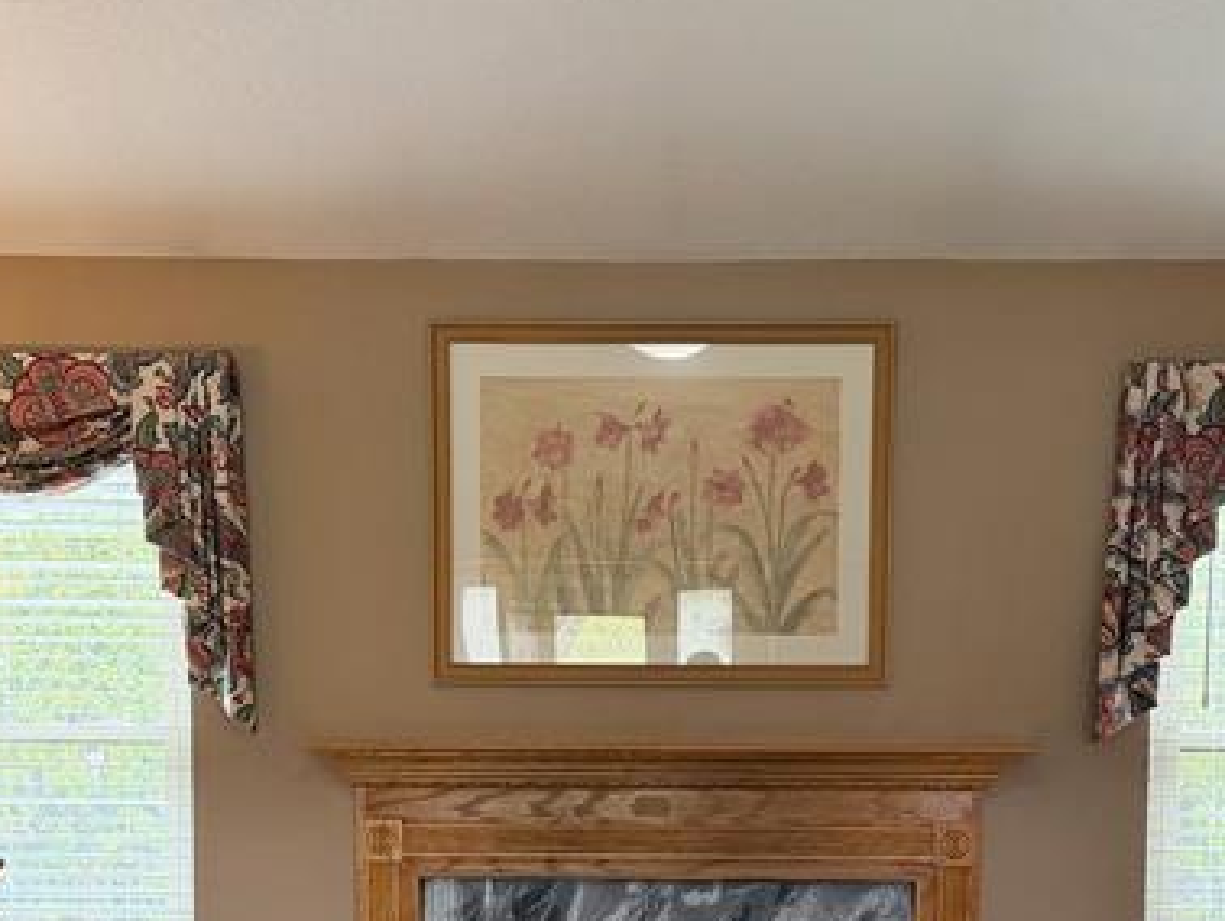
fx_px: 2302
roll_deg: -0.4
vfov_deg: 21.8
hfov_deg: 29.8
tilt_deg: -5.1
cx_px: 635
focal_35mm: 65
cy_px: 911
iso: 250
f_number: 1.78
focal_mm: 6.76
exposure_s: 1/120
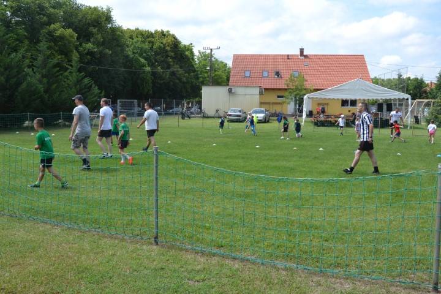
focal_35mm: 33
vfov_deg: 40.0
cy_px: 147
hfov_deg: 57.2
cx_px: 220
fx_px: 404
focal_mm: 22
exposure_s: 1/200
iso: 100
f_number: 7.1
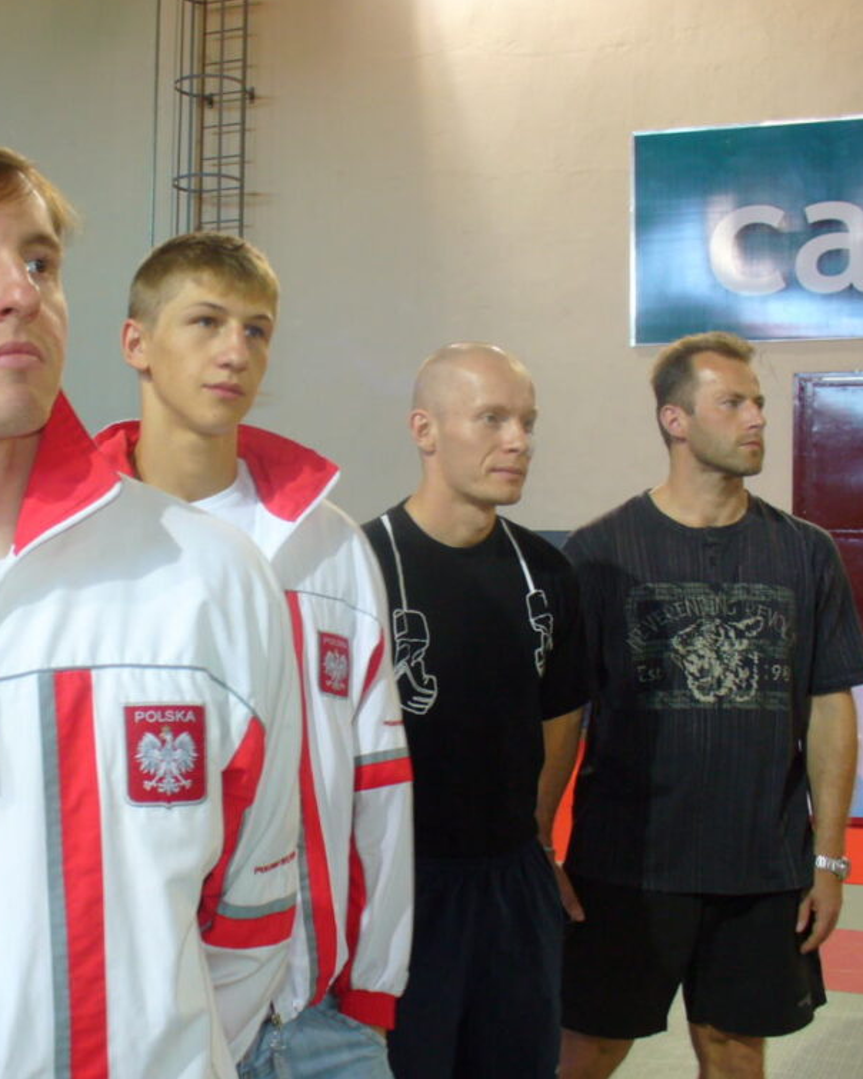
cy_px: 532
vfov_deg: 38.0
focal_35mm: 49
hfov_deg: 30.7
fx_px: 1564
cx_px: 303
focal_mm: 6.1
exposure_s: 1/20
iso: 100
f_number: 2.8
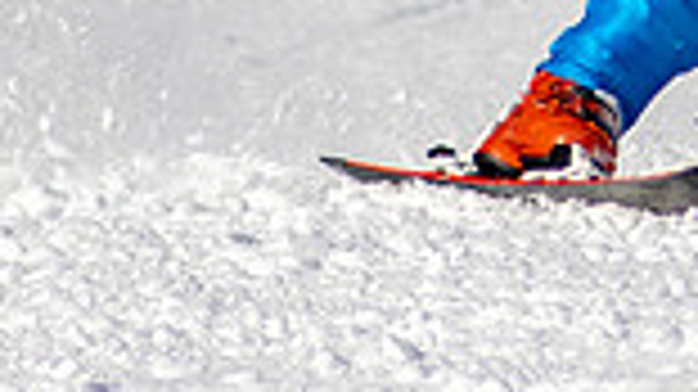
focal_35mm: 2887
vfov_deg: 0.4
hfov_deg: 0.7
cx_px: 1070
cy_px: -503
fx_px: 53405
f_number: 2.8
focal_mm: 300
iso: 100
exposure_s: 1/6400
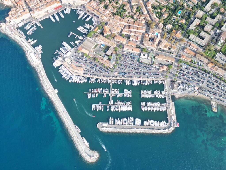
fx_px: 157
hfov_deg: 71.6
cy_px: 85
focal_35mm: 24
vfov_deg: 56.8
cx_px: 113
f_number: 1.7
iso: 140
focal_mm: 6.72
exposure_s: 1/1250
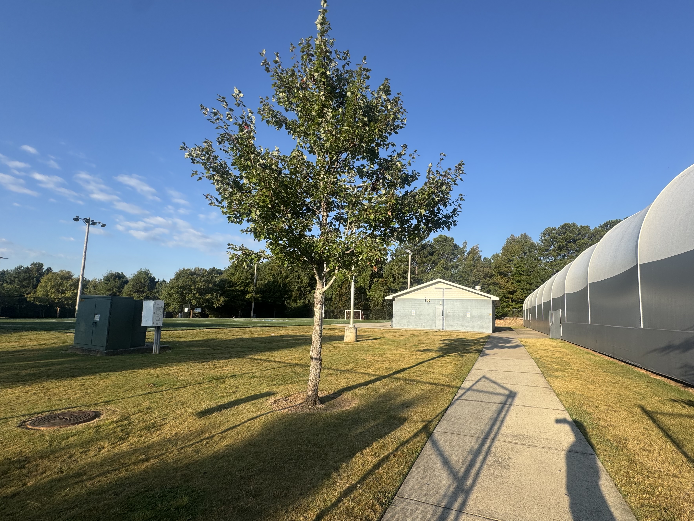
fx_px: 321
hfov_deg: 94.2
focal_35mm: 16
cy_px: 285
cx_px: 380
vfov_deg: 77.9
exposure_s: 1/1078
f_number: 2.2
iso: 50
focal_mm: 2.22
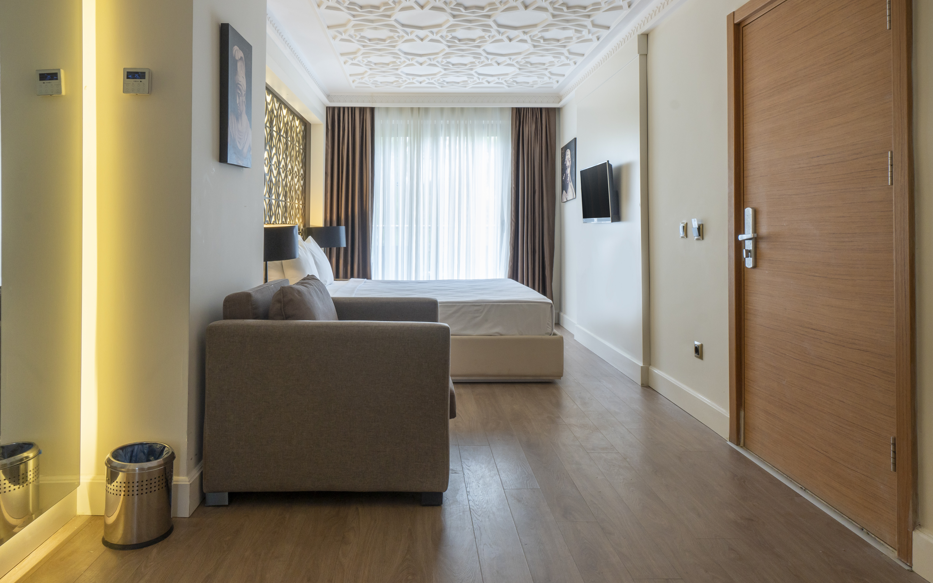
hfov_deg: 79.6
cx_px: 454
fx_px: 559
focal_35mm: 22
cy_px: 270
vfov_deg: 55.0
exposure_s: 1/5
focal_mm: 14
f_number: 13
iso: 250
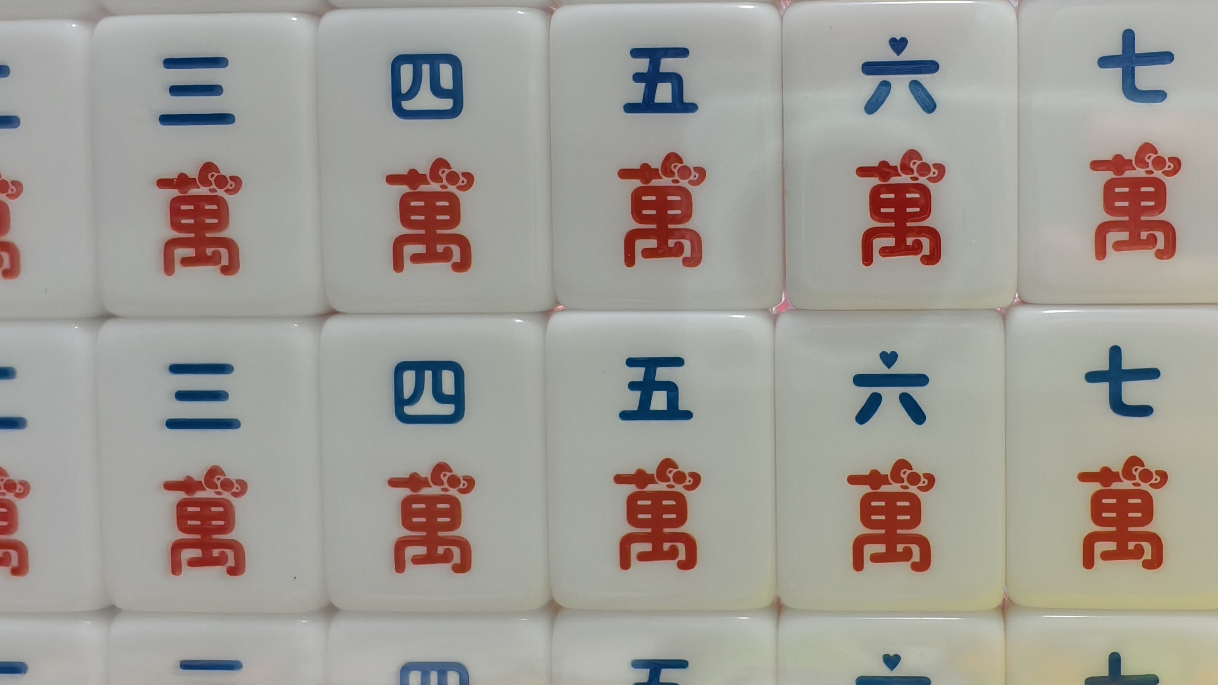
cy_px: 334
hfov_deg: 42.4
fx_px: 1550
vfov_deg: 24.9
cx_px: 798
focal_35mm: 48
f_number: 1.57
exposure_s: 1/50
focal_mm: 6.54
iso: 713
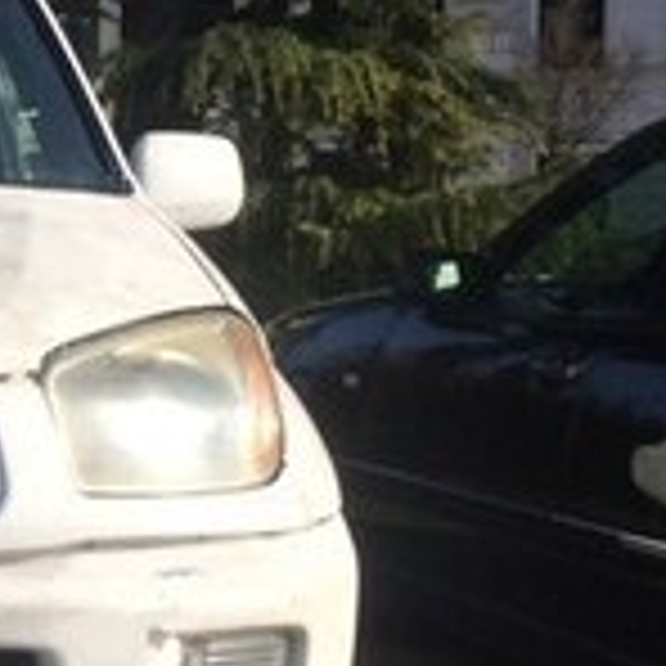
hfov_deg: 14.0
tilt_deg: -1.9
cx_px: -441
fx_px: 2481
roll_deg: +1.3
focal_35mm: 114
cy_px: 340
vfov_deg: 15.3
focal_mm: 4.15
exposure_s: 1/2740
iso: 32
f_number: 2.2
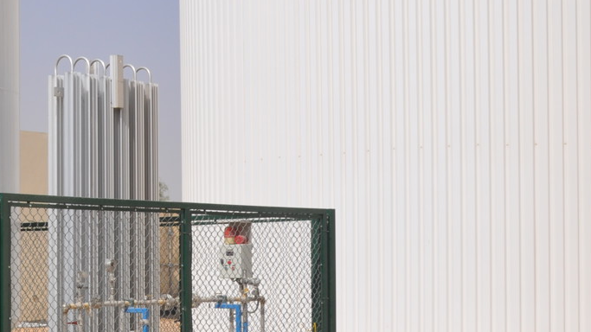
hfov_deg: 25.8
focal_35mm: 77
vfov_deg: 15.6
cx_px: -20
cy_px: 229
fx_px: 1210
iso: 200
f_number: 10
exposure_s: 1/400
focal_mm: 21
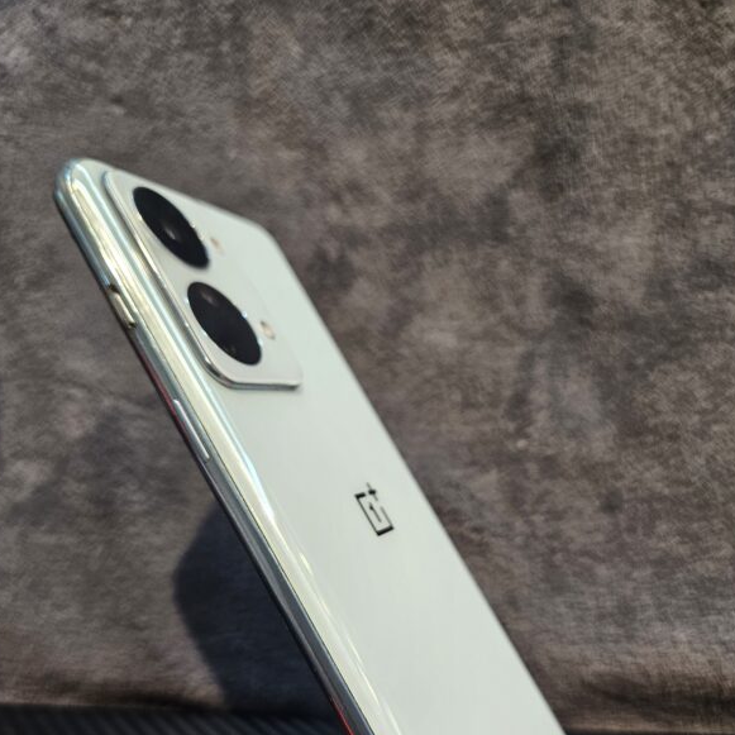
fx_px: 673
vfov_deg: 55.8
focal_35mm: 28
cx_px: 363
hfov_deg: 57.3
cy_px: 502
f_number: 1.8
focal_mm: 5.4
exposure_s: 1/100
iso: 160
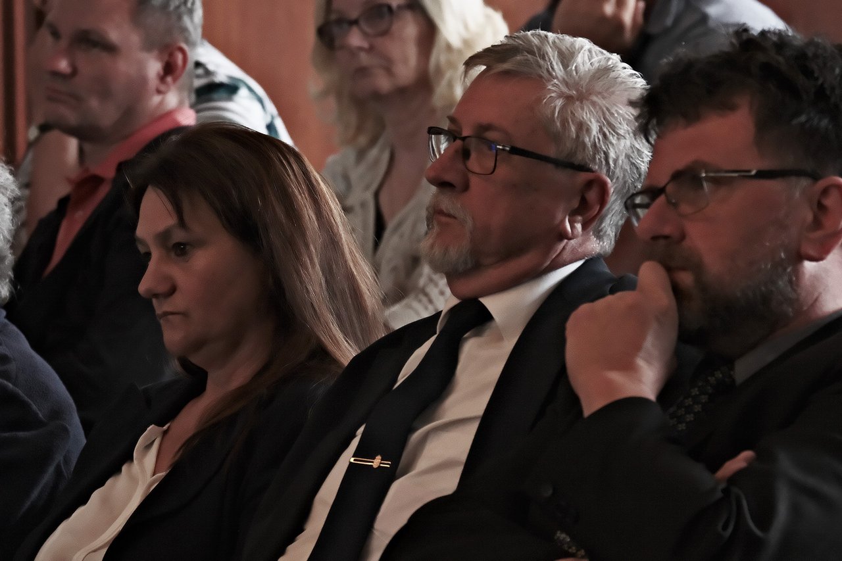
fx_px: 6384
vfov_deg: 5.0
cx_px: 421
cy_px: 280
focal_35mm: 273
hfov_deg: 7.5
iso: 3200
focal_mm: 181.9
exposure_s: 1/50
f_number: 6.4
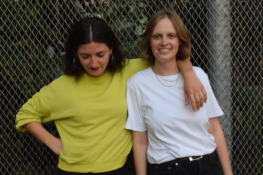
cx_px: 132
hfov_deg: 42.3
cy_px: 88
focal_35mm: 46
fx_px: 340
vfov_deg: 29.0
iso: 3600
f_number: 20
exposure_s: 1/200
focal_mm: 31
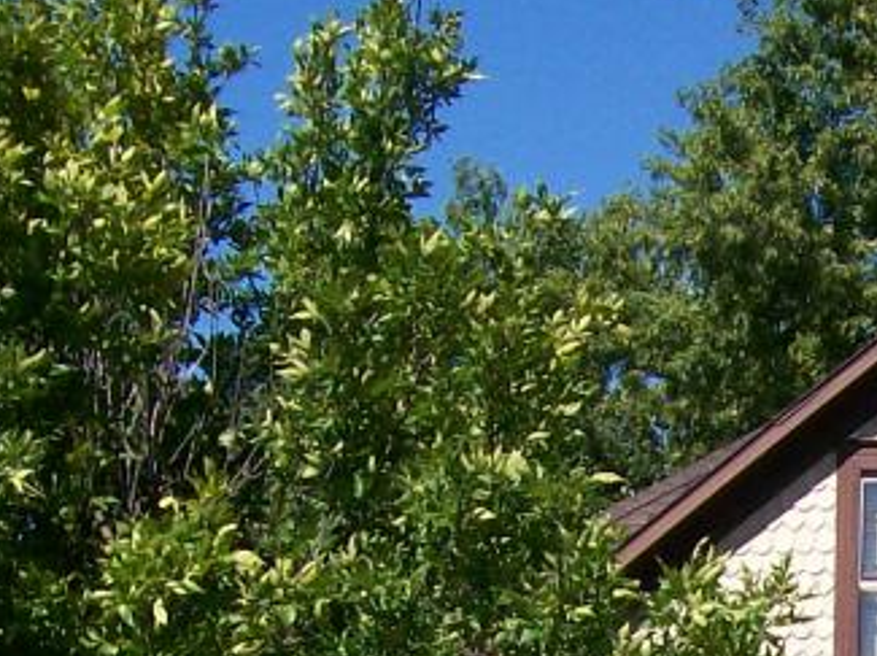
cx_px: 1147
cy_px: 1145
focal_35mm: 142
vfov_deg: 9.9
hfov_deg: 13.4
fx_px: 3594
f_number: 4.8
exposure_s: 1/613
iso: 80
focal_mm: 6
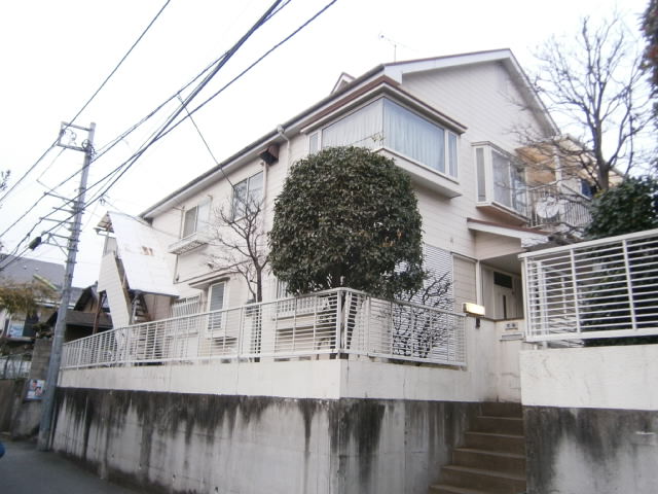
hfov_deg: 67.3
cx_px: 329
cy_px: 247
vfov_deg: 53.1
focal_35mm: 26
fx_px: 494
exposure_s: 1/30
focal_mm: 4.7
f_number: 2.8
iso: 125
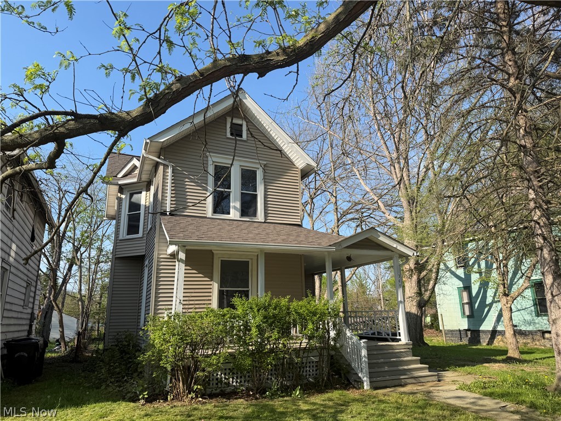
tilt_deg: +15.2
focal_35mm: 24
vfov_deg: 56.8
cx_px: 280
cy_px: 210
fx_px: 389
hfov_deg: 71.6
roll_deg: +1.4
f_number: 1.78
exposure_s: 1/2370
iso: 80
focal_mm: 6.76
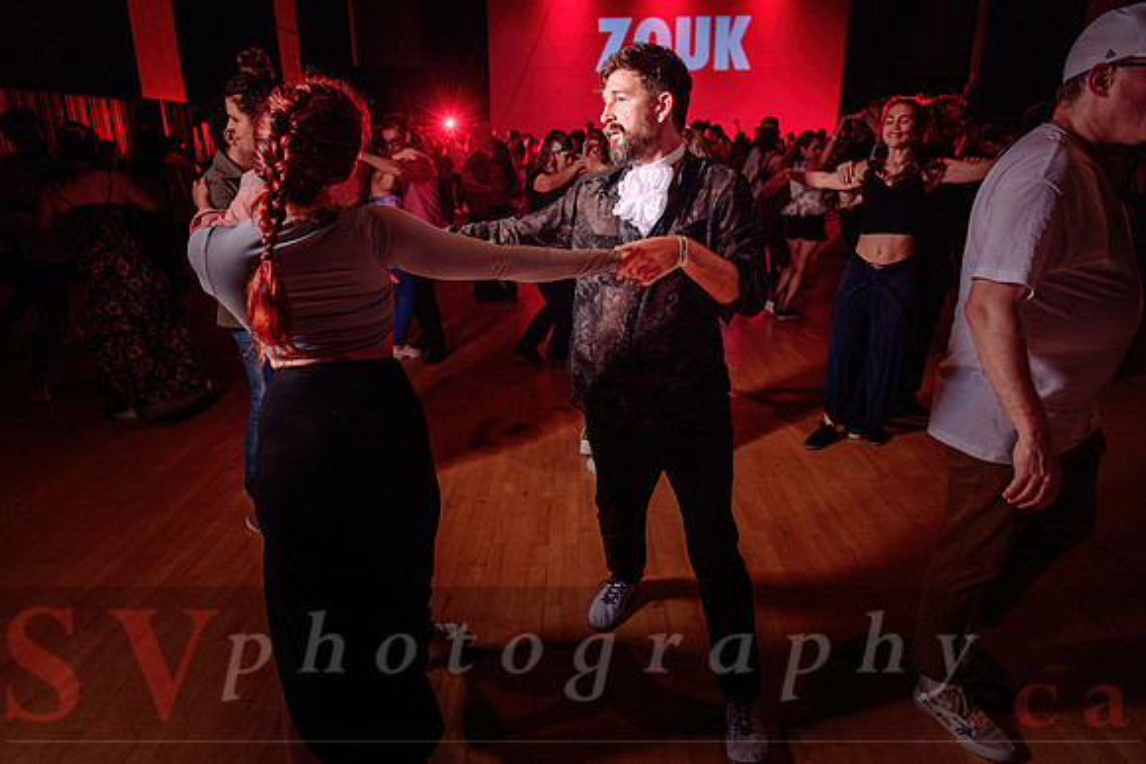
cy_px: 382
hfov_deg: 73.7
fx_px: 764
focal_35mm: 24
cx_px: 573
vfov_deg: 53.2
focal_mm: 24
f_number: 3.2
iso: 1000
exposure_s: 1/160
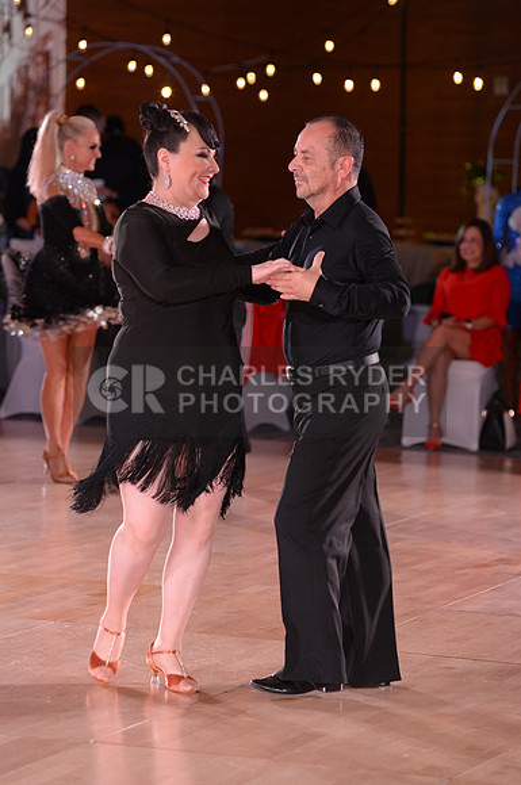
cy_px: 392
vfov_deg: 14.2
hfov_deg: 9.4
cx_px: 260
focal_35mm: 145
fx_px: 3157
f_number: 5
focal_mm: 145
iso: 3200
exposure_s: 1/250
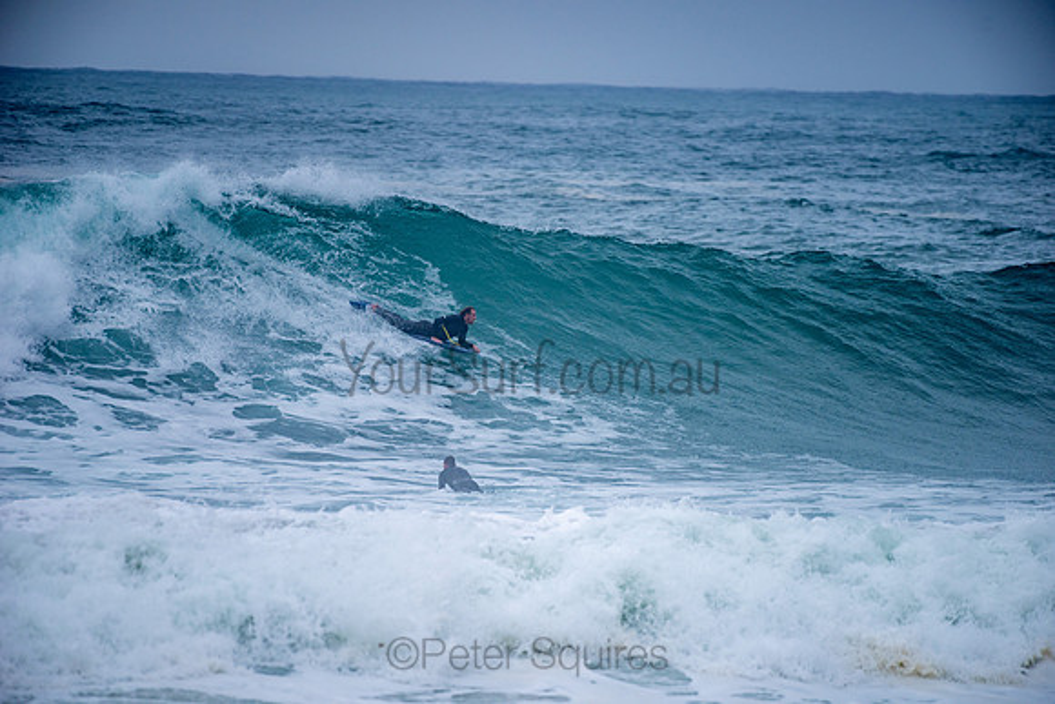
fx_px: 14656
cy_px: 352
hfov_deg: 4.1
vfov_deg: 2.8
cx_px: 528
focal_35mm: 500
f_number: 5.6
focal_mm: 500
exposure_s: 1/1000
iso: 200
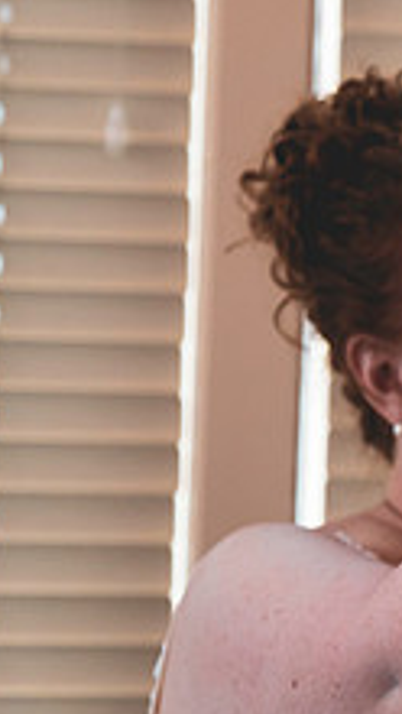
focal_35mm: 160
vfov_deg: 13.4
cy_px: 318
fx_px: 3027
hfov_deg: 7.2
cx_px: 924
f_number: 4
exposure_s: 1/160
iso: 2000
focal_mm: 58
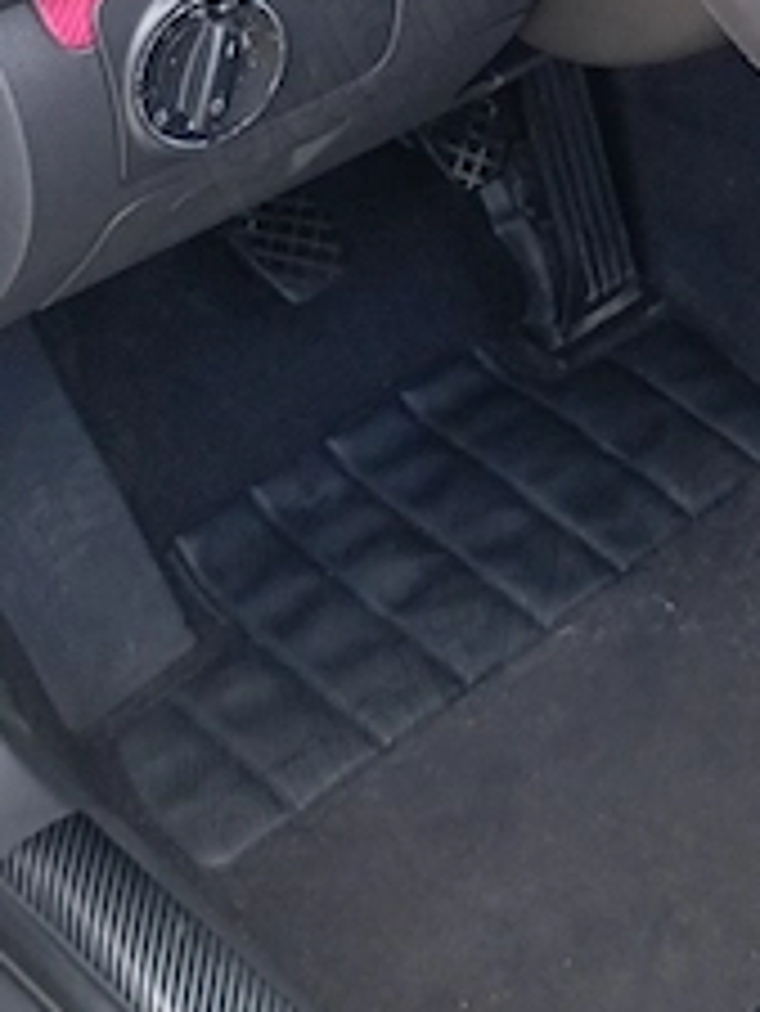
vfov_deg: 21.6
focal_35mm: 89
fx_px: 2603
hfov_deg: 16.2
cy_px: 124
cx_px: 791
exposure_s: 1/104
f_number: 1.8
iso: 100
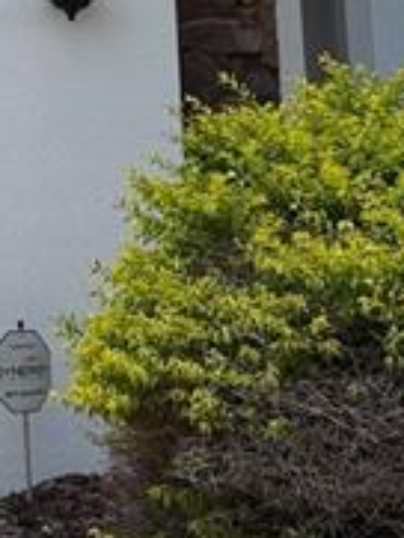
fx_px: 2471
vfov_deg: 11.6
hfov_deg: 8.9
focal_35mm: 159
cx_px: -356
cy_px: -383
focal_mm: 6.76
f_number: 1.78
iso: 80
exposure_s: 1/5714
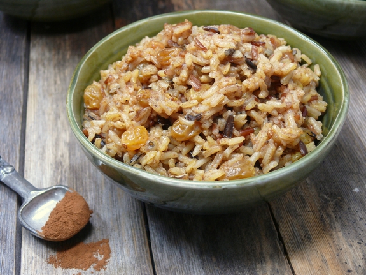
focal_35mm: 55
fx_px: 581
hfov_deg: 34.9
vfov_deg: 26.6
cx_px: 183
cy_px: 138
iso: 125
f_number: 3.2
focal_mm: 11.6
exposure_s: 1/30
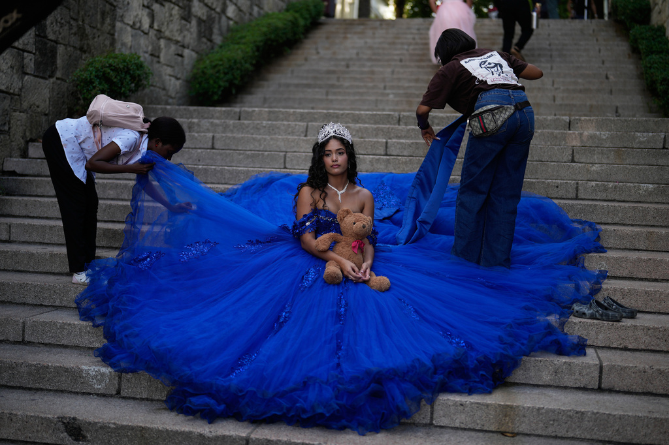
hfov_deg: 39.6
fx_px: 929
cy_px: 222
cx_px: 334
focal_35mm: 50
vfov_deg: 27.0
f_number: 1.4
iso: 200
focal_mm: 50
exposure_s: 1/1600
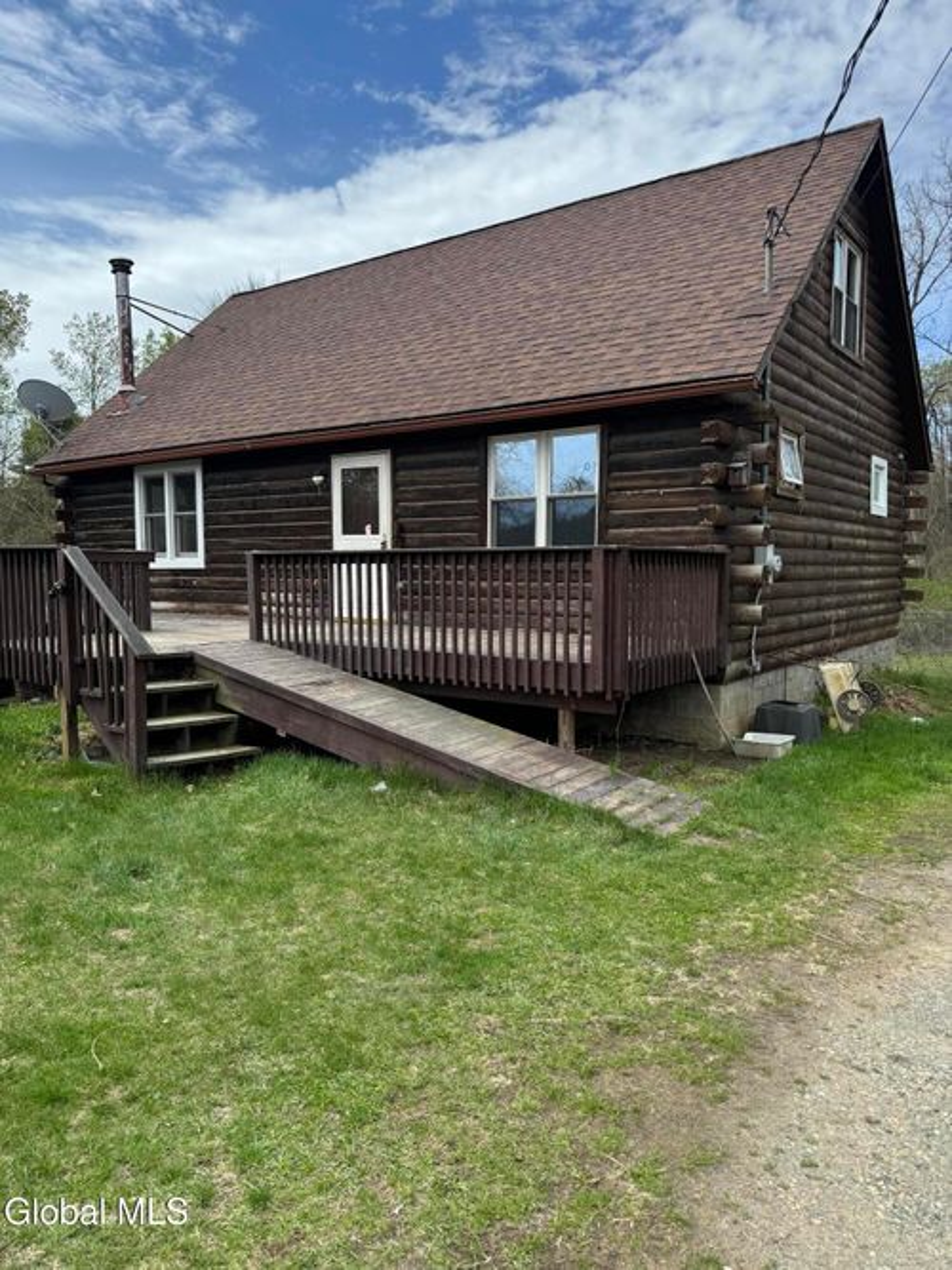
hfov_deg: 56.8
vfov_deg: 71.6
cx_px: 476
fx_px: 880
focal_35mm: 24
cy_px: 635
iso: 80
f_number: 1.78
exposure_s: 1/2604
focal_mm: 6.76
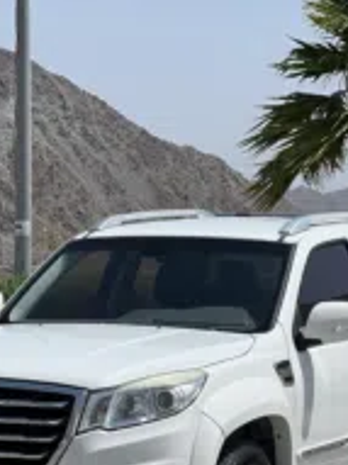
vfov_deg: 12.2
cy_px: 446
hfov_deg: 9.2
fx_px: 2160
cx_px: 190
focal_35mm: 161
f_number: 2.8
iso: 32
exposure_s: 1/1277
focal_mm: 9
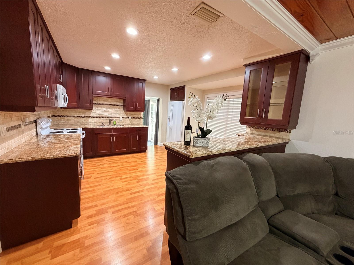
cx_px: 177
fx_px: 143
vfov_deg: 85.7
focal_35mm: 14
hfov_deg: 102.1
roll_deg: -2.9
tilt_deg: -7.7
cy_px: 132
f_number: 2.2
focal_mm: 2.22
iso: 500
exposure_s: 1/60
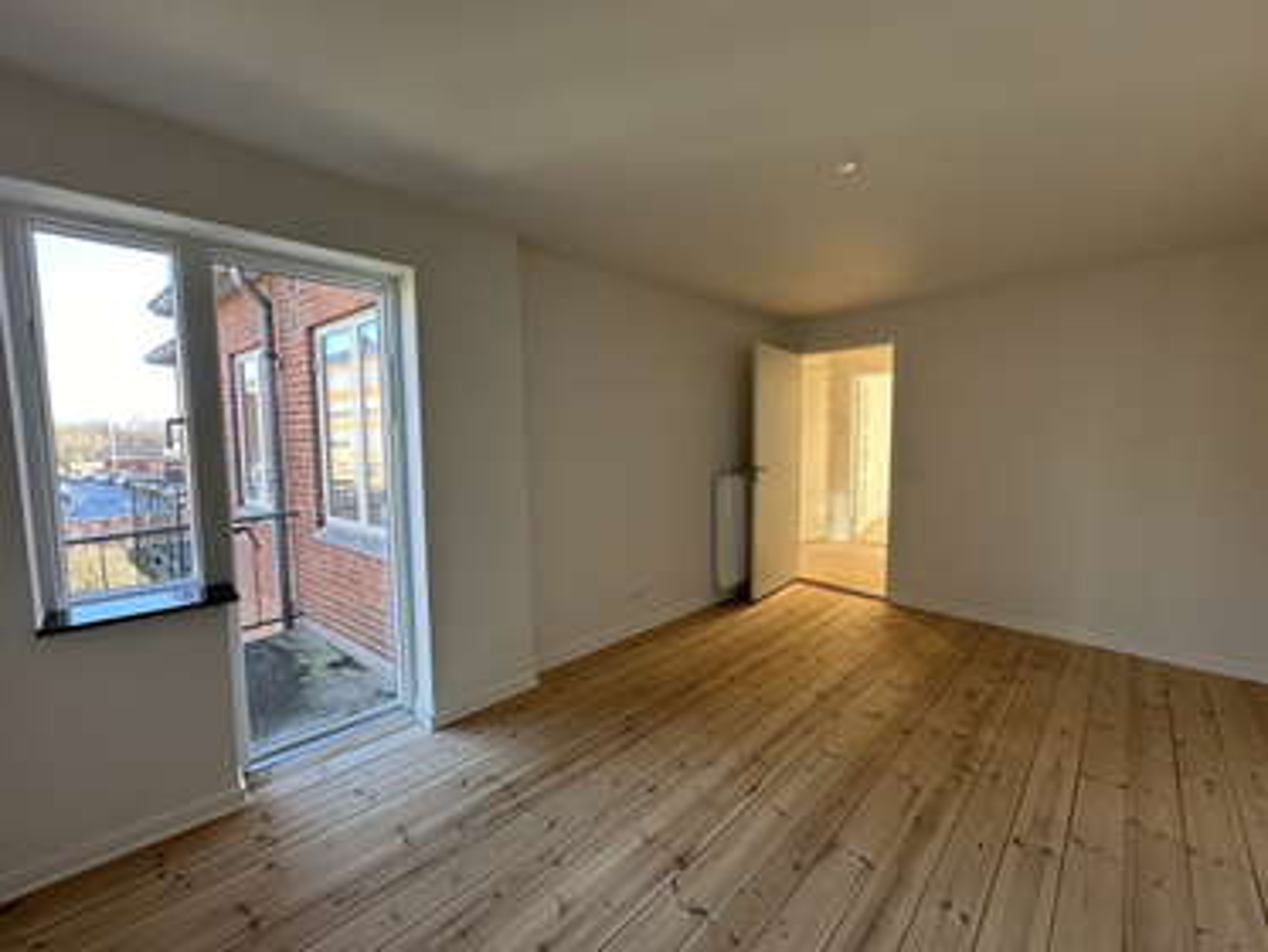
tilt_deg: -4.0
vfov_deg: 85.7
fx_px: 513
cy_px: 476
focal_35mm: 14
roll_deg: +0.6
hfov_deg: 102.0
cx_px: 634
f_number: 2.2
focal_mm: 2.22
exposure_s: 1/100
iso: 125
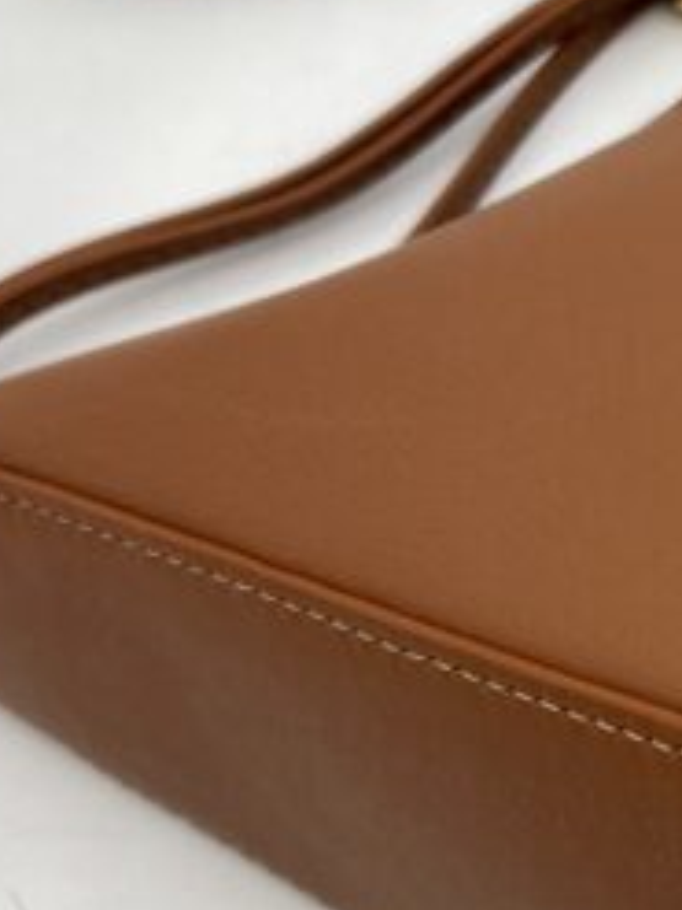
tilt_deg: -50.3
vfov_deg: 18.2
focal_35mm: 108
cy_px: 361
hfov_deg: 12.7
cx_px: 1124
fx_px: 2840
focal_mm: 5.7
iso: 40
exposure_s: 1/171
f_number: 1.5
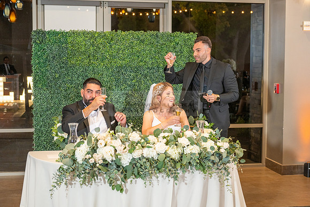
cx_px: 155
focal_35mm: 58
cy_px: 104
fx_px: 500
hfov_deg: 34.5
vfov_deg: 23.4
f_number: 3.5
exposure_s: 1/160
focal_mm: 58
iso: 800
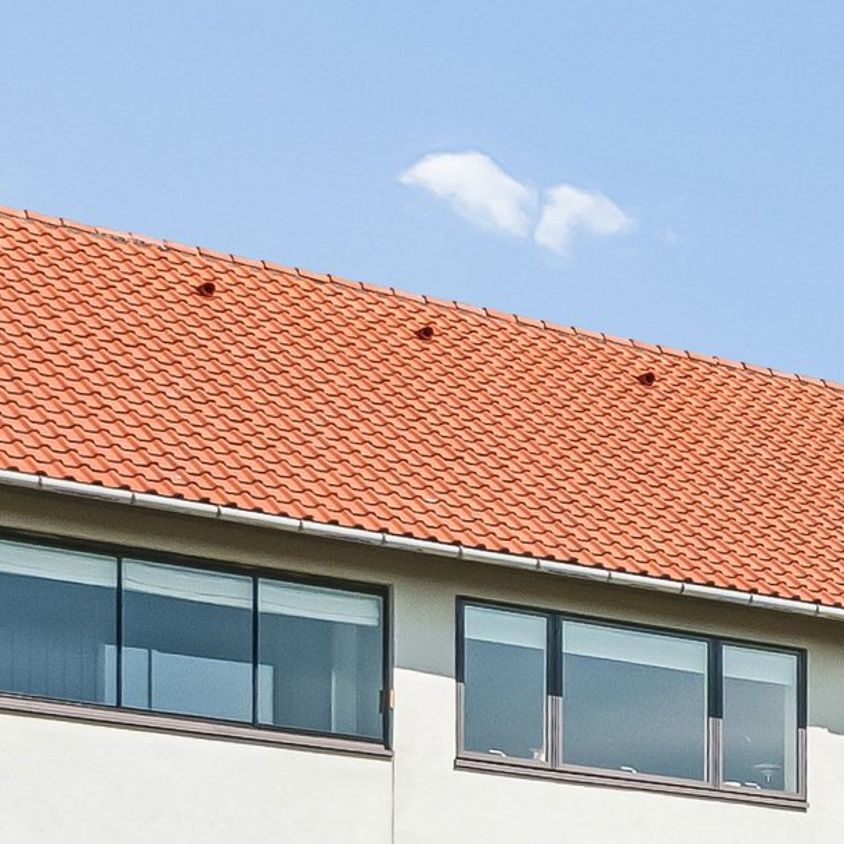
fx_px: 3285
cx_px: 2062
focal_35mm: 119
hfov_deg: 11.8
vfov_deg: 13.6
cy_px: 1320
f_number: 10
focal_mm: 19
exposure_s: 1/500
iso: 200
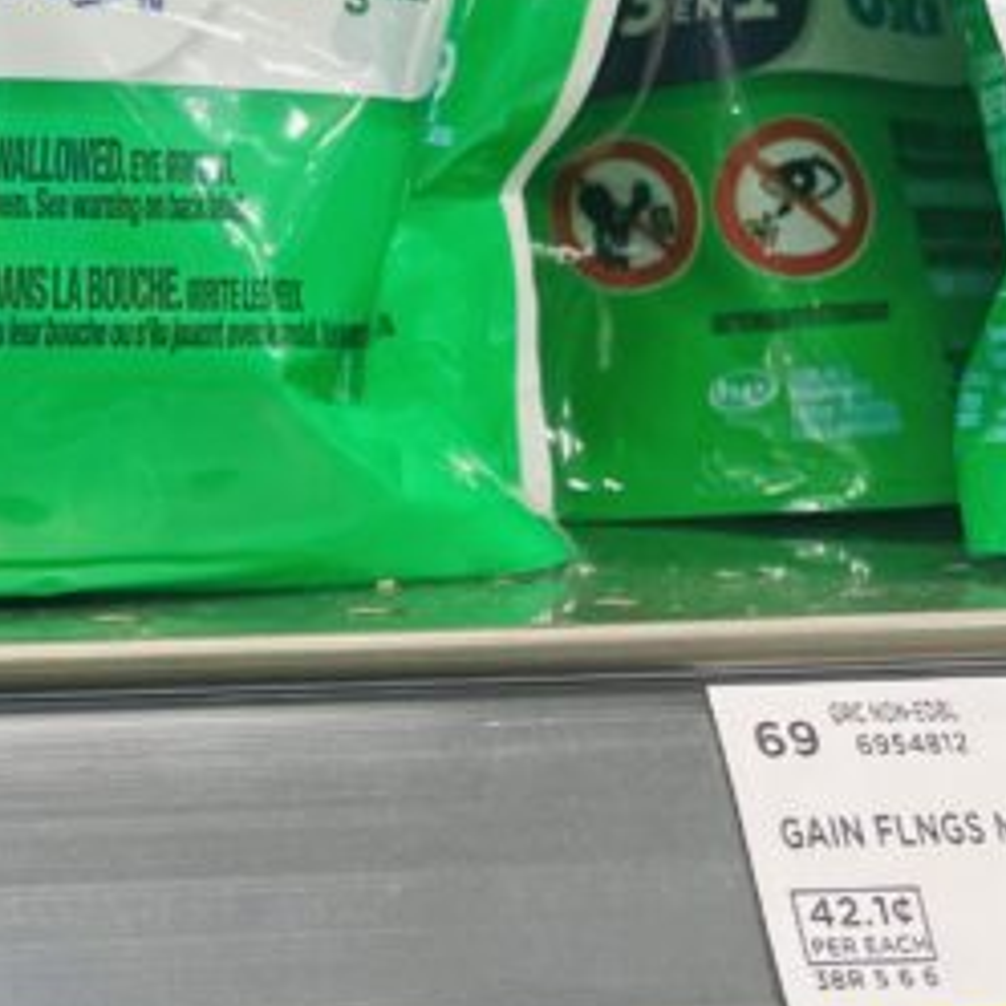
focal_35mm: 95
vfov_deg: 18.3
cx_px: -540
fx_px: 3124
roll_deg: +1.1
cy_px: 471
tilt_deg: -3.2
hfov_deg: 16.5
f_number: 1.6
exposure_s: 1/62
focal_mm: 4.2
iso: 64
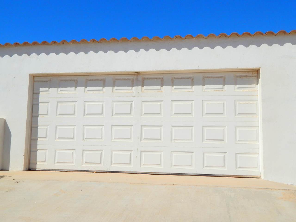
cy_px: 111
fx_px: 299
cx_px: 148
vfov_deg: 40.7
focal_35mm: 35
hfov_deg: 52.6
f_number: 6.7
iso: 125
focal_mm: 6.1
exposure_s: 1/1250
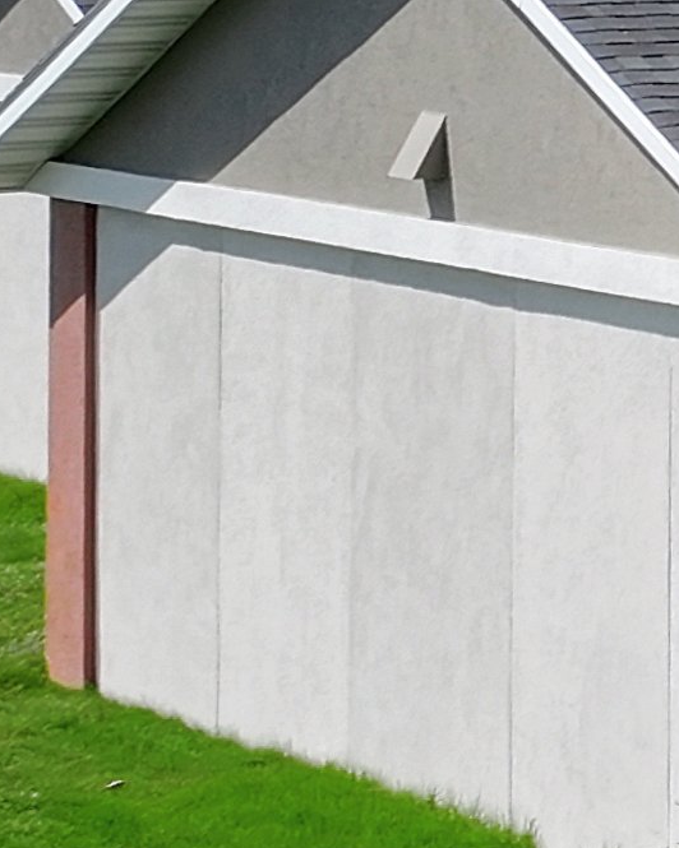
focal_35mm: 186
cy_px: 112
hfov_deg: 6.3
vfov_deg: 10.3
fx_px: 4672
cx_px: 2949
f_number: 2.8
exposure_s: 1/1250
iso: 120
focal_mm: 12.3
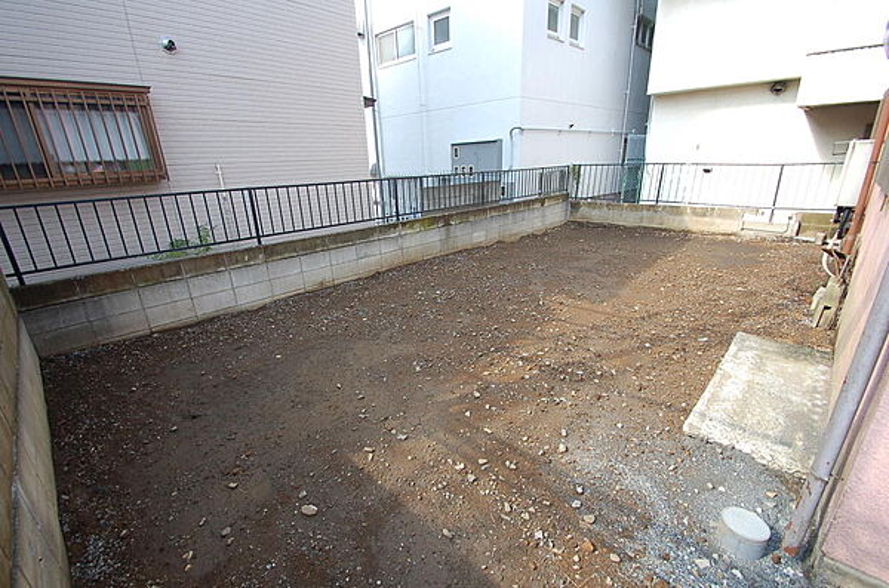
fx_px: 370
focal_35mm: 15
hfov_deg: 100.5
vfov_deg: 77.0
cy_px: 294
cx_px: 444
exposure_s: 1/100
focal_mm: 10
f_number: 5
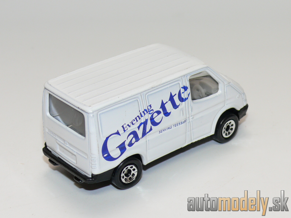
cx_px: 146
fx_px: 815
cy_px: 109
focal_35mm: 97
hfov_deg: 20.2
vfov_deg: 15.2
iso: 100
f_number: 4
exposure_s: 1/30
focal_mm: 13.2
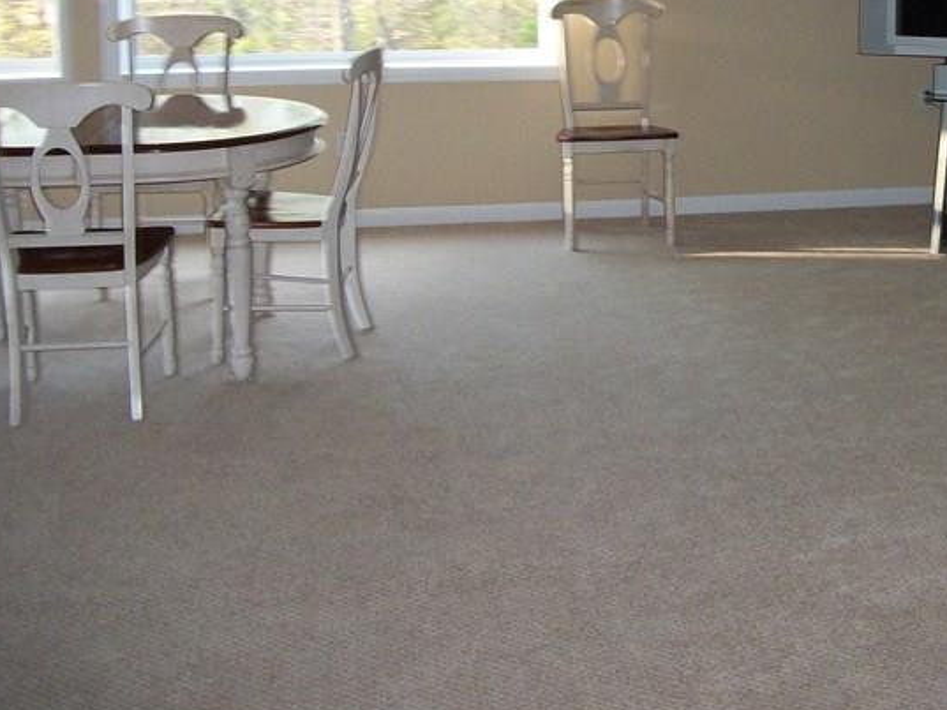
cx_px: 771
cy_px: 56
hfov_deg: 30.8
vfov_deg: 23.3
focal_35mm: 61
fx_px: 1669
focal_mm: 5.7
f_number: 2.9
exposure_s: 1/60
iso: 250
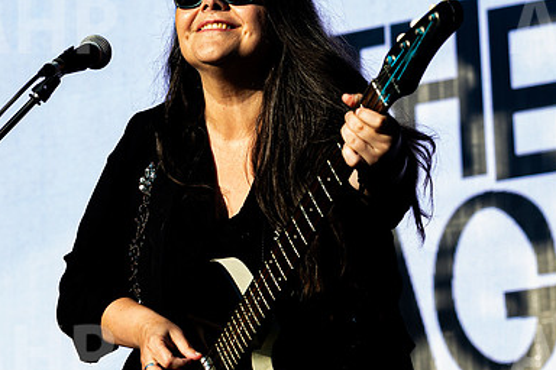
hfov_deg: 10.9
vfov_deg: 7.3
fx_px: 2903
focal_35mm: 188
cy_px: 177
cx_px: 239
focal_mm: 70
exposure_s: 1/250
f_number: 5.6
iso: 200
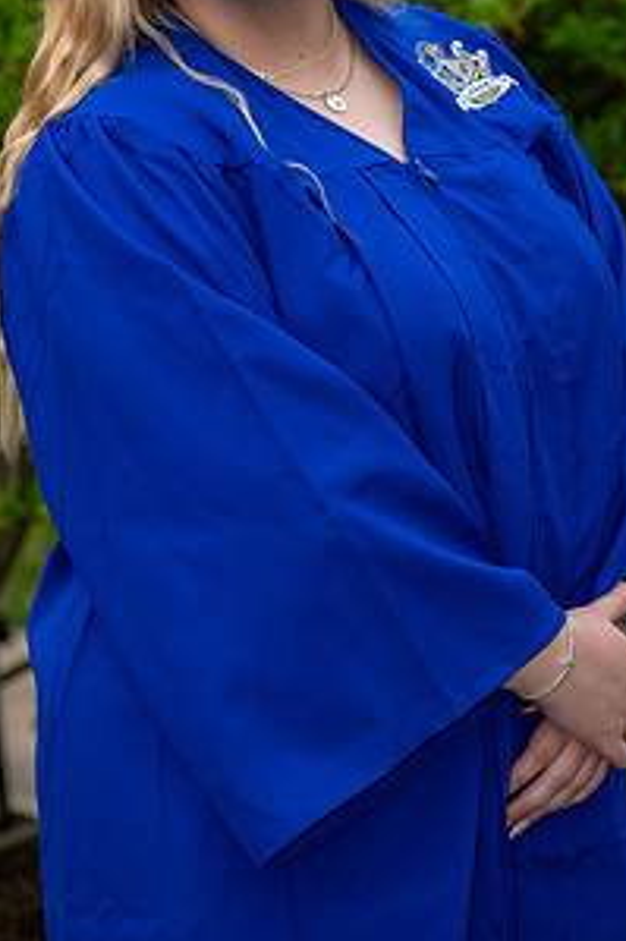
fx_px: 6528
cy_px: 268
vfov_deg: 8.2
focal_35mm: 250
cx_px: 343
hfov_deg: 5.5
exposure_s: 1/250
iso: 250
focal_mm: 110.6
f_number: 4.5
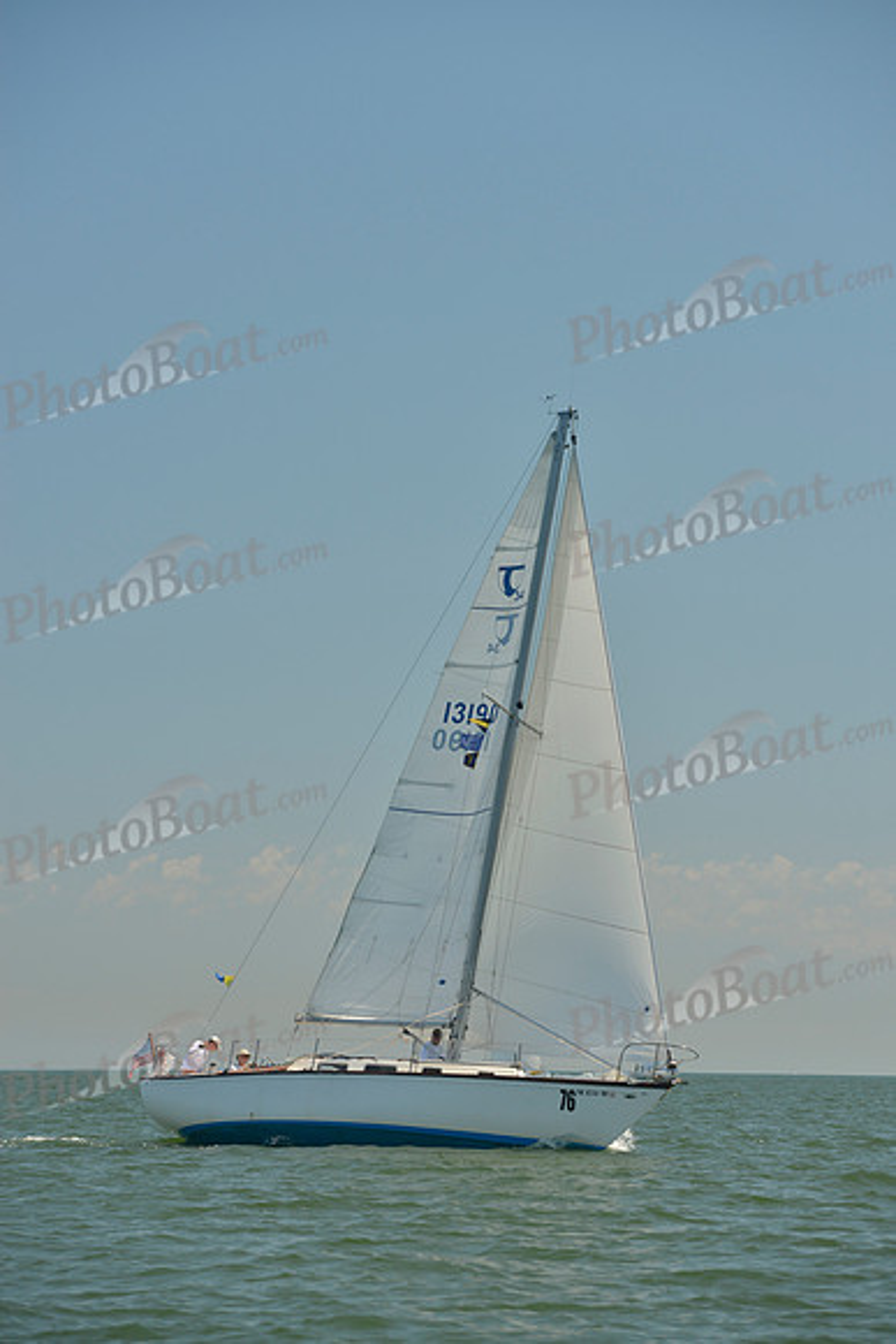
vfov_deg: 16.8
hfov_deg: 11.2
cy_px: 672
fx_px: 4552
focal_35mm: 122
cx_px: 448
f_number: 6.3
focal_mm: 122
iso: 200
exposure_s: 1/640
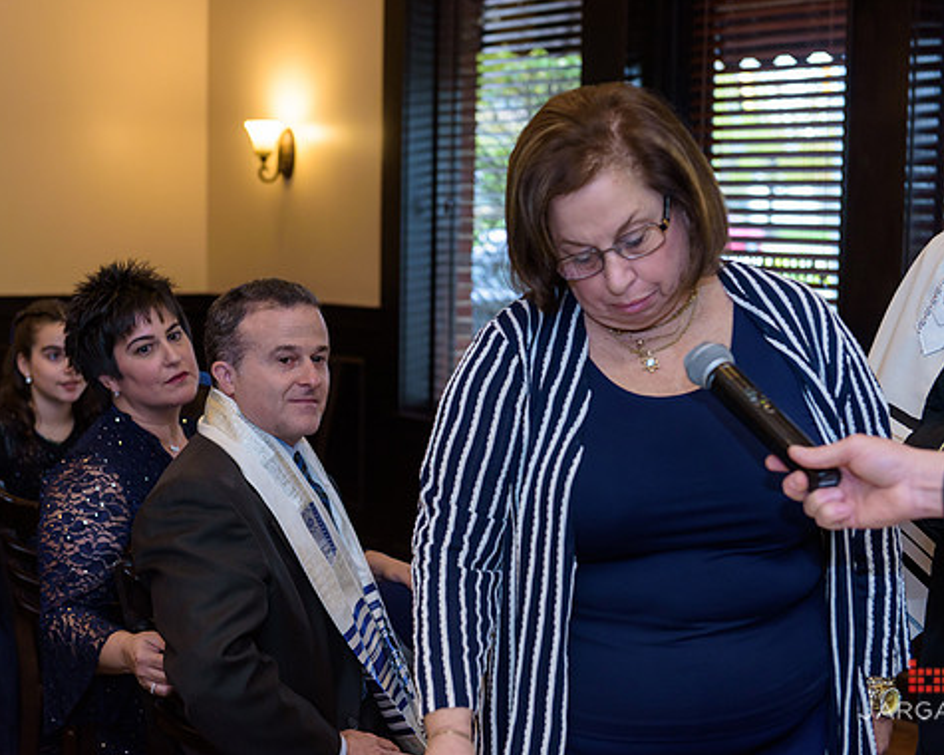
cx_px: 473
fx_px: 1760
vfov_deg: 24.2
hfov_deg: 30.0
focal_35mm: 63
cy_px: 378
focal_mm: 55
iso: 1250
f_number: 3.2
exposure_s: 1/125
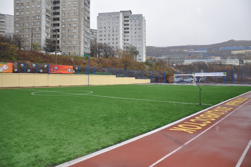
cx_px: 126
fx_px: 188
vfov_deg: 47.8
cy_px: 84
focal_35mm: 27
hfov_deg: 67.4
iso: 400
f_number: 4
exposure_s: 1/200
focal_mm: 18
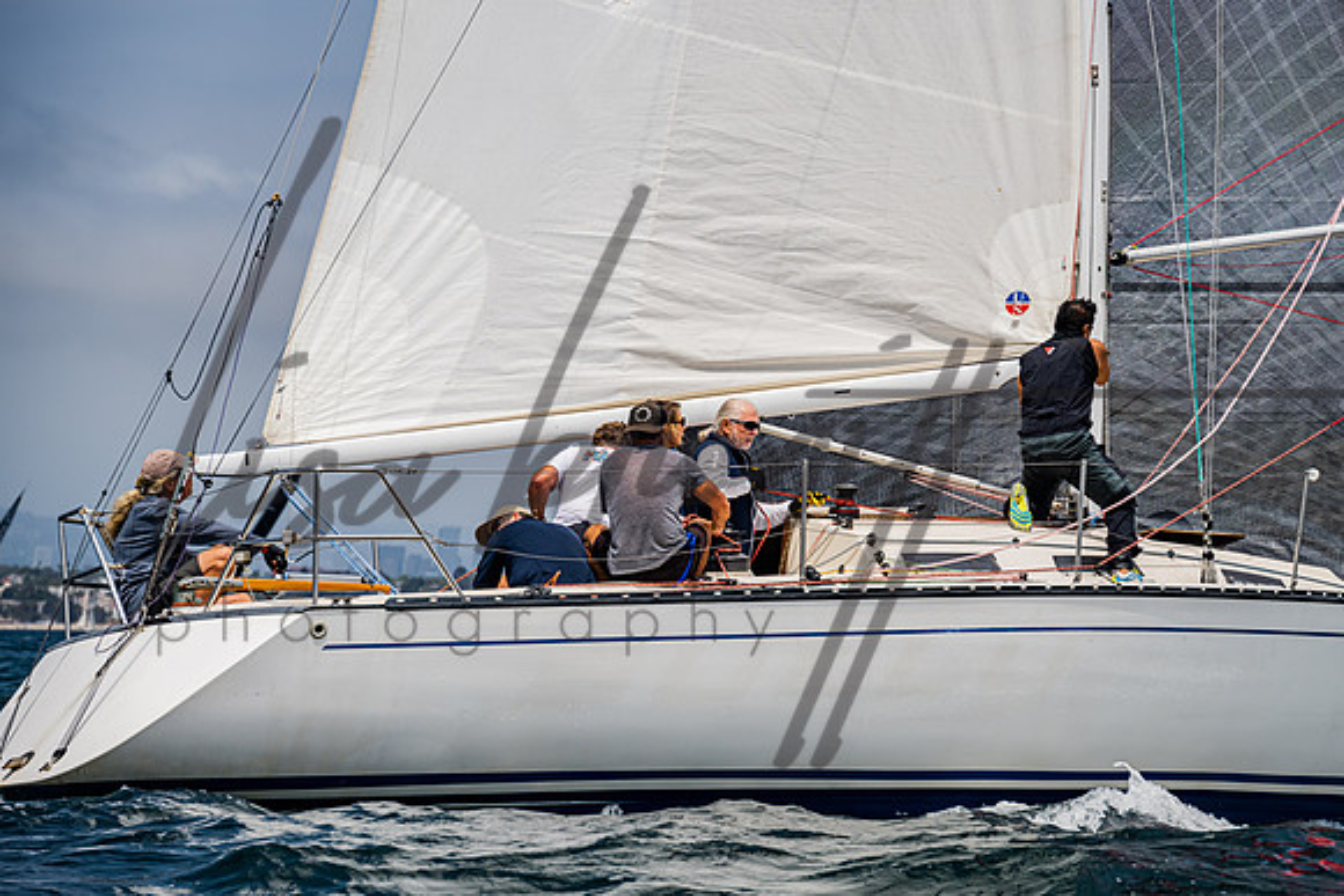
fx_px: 5591
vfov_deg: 9.2
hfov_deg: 13.7
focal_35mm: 150
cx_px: 754
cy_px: 417
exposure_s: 1/800
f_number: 6.3
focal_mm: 130
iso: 250
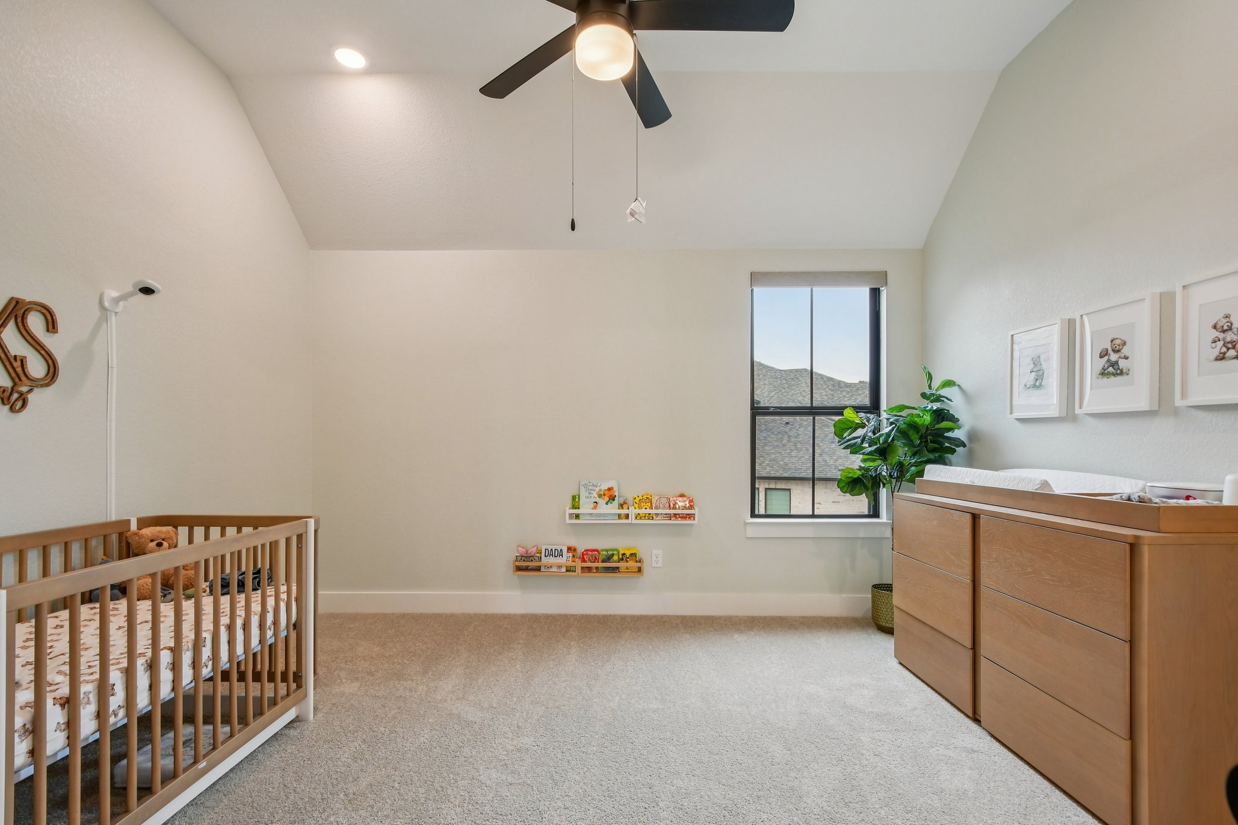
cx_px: 619
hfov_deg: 100.4
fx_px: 516
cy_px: 412
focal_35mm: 15
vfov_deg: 77.3
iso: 400
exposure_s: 1/60
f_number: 8
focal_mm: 10
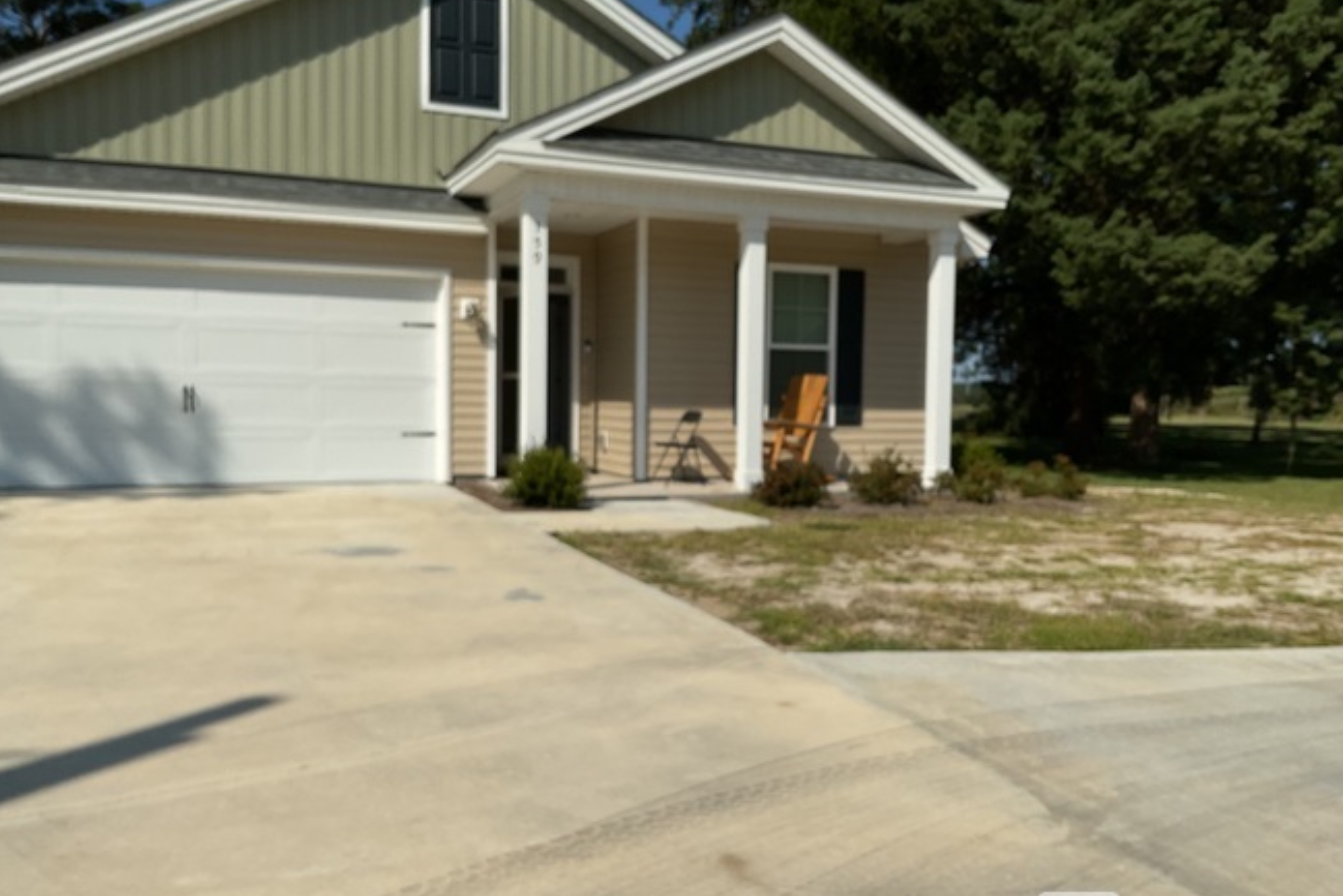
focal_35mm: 31
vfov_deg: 42.3
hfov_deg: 60.3
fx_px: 1157
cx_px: 682
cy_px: 457
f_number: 1.8
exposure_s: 1/7407
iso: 25
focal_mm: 3
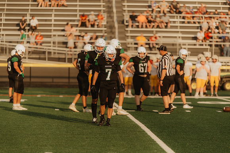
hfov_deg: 10.3
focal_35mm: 200
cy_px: 76
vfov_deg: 6.9
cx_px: 115
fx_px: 1277
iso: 1000
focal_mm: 200
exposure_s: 1/6400
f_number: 2.8
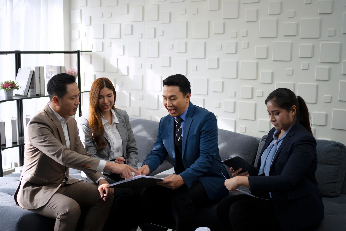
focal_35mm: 45
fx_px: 432
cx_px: 173
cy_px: 116
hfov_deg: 43.6
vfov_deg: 29.9
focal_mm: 45
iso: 100
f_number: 1.8
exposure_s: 1/250
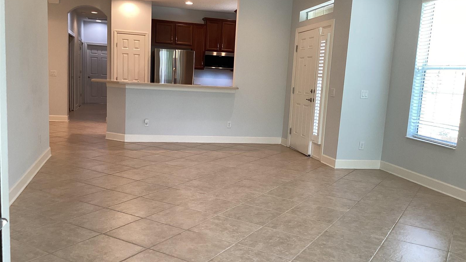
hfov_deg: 58.0
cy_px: 139
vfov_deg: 34.6
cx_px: 234
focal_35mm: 34
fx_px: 420
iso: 100
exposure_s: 1/60
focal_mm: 3.3
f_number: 2.4
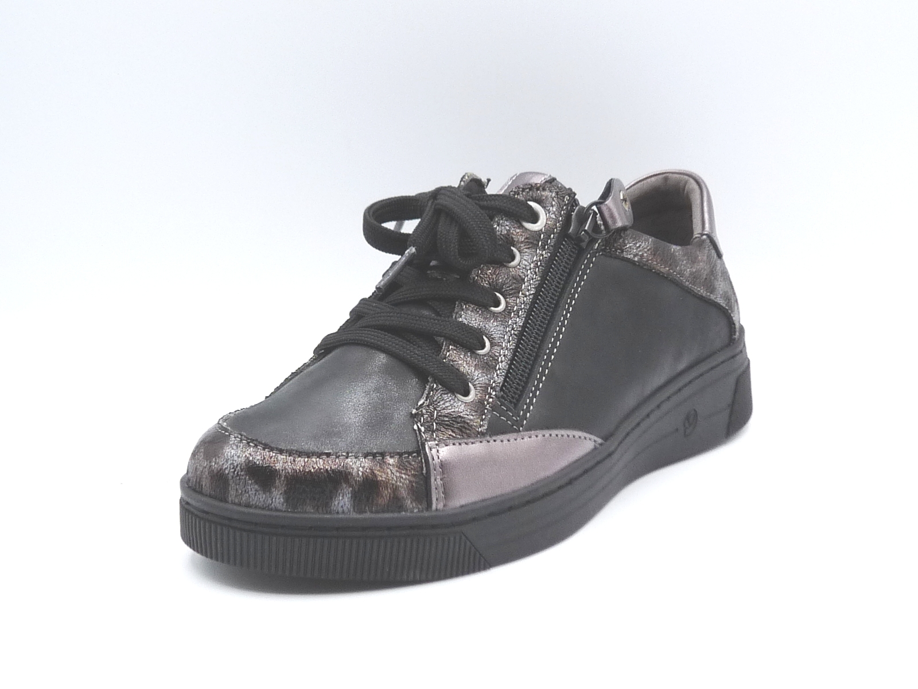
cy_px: 344
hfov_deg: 38.2
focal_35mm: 50
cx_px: 459
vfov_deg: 29.1
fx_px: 1326
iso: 100
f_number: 4
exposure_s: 1/200
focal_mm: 5
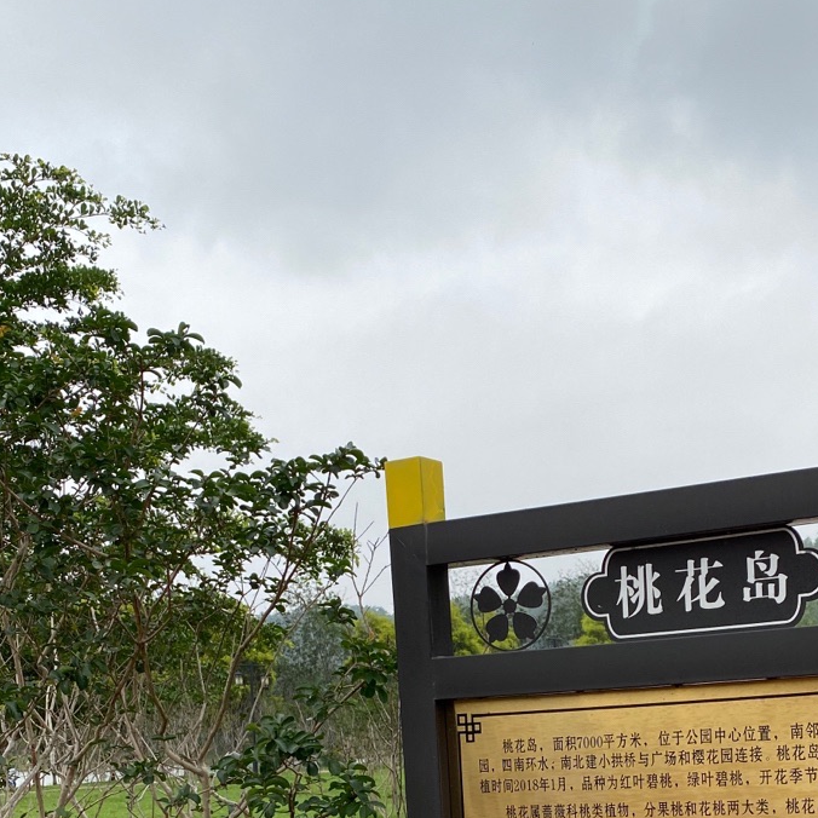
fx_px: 1363
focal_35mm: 51
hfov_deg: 33.3
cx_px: 486
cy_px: 802
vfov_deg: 31.1
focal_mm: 4.25
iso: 32
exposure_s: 1/2028
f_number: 1.8
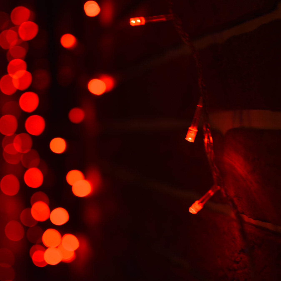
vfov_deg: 25.5
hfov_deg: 25.5
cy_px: 140
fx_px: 621
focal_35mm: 68
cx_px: 140
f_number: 2.2
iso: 100
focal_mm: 35
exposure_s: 1/10
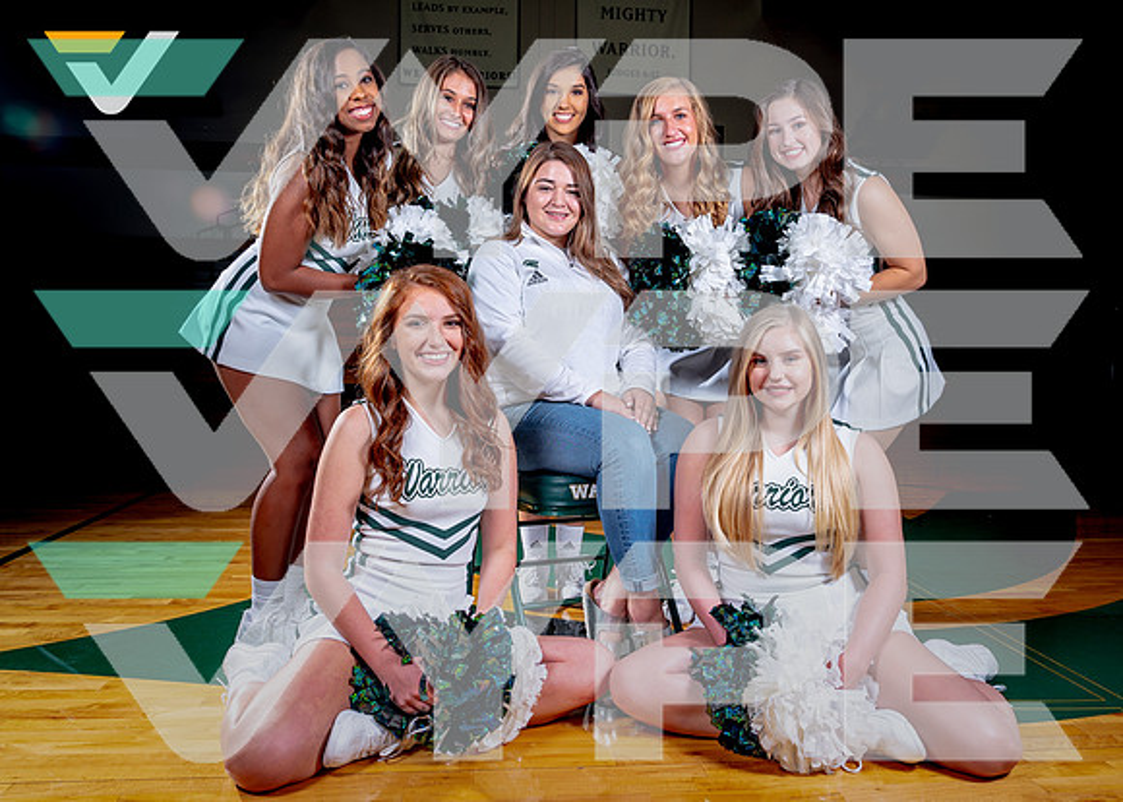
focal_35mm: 29
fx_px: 933
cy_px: 365
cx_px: 583
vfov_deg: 46.4
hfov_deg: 62.0
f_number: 8
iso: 125
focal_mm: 24
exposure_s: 1/160
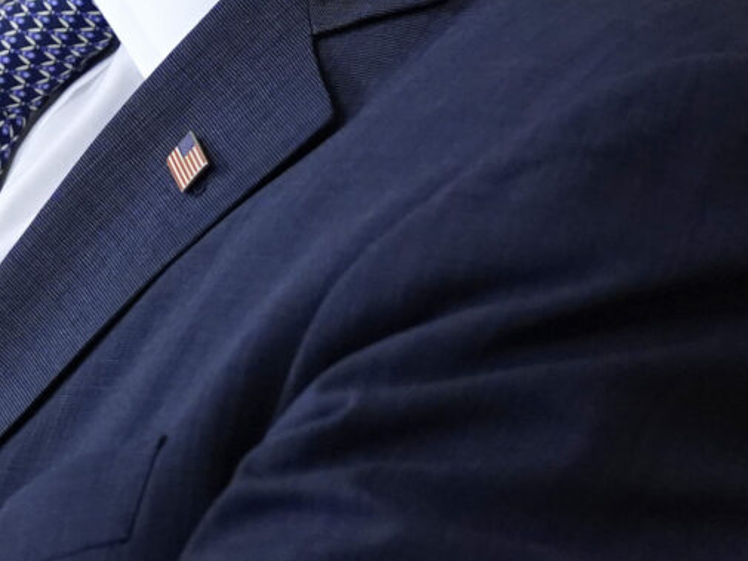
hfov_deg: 2.0
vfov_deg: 1.5
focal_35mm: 974
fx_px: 21052
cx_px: -296
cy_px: -66
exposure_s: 1/250
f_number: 2.8
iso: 3200
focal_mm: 200
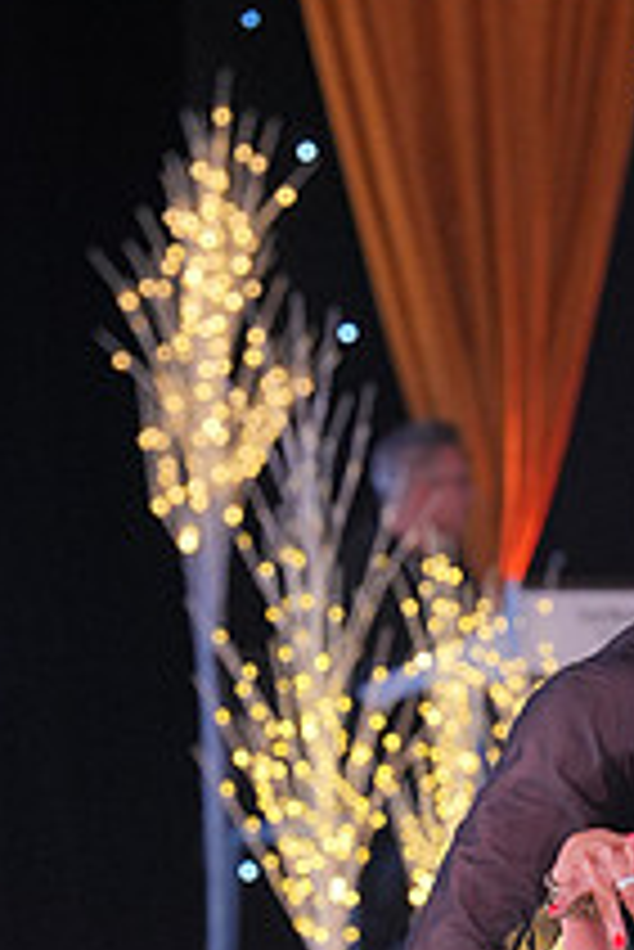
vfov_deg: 6.1
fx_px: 8834
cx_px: 812
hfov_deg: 4.1
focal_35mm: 335
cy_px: 1166
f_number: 4
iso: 2000
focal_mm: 122
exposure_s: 1/400
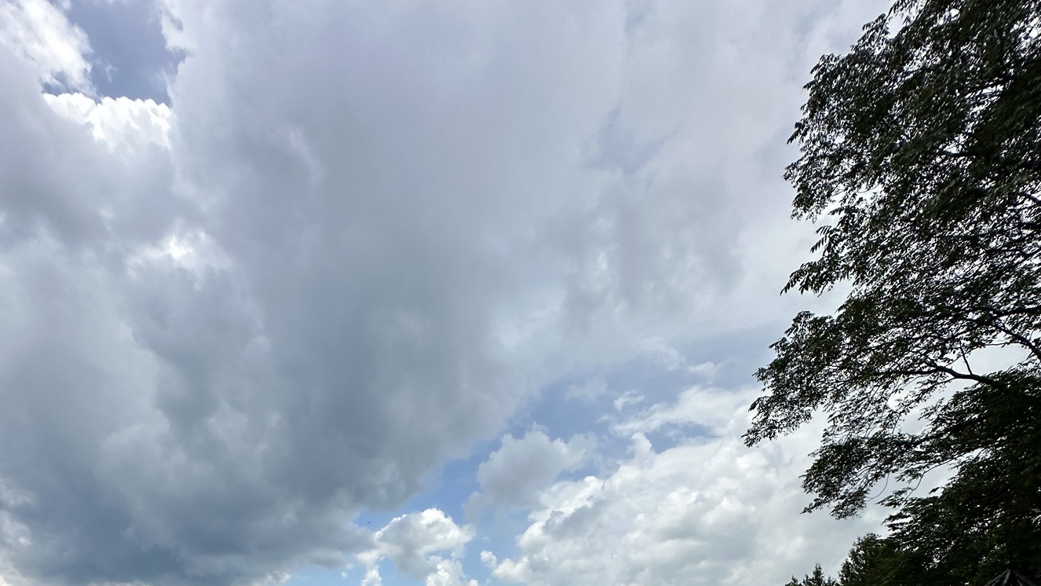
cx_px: 453
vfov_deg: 35.1
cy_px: 753
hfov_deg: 78.3
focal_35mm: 23
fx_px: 635
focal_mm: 2.22
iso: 50
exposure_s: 1/2174
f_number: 2.2
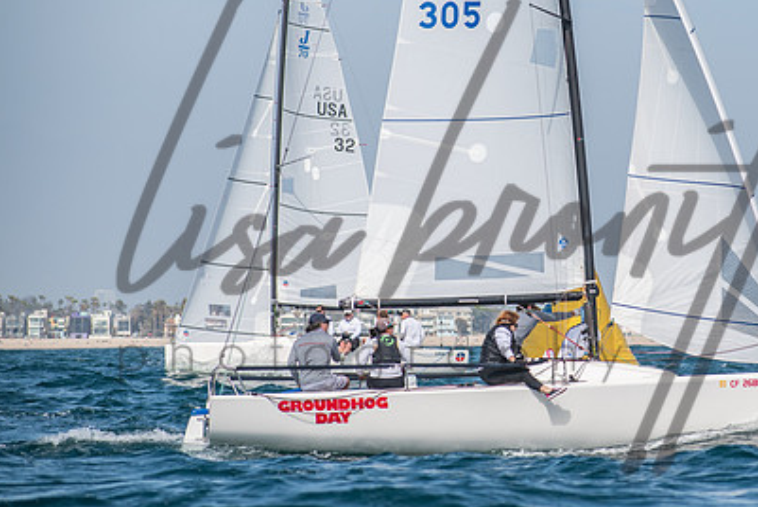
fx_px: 5942
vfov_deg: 4.9
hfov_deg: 7.3
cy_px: 213
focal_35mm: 282
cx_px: 539
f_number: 6.3
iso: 200
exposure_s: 1/1250
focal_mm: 130
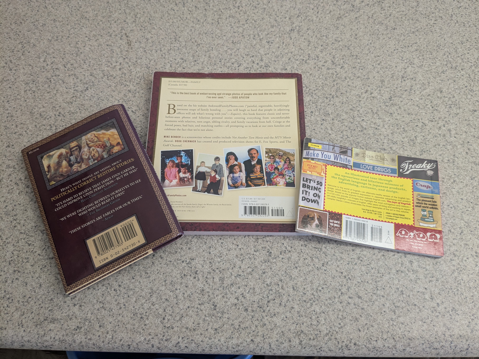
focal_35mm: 27
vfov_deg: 51.4
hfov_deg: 65.3
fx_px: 374
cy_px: 180
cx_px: 240
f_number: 1.73
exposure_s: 1/30
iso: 59
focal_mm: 4.38
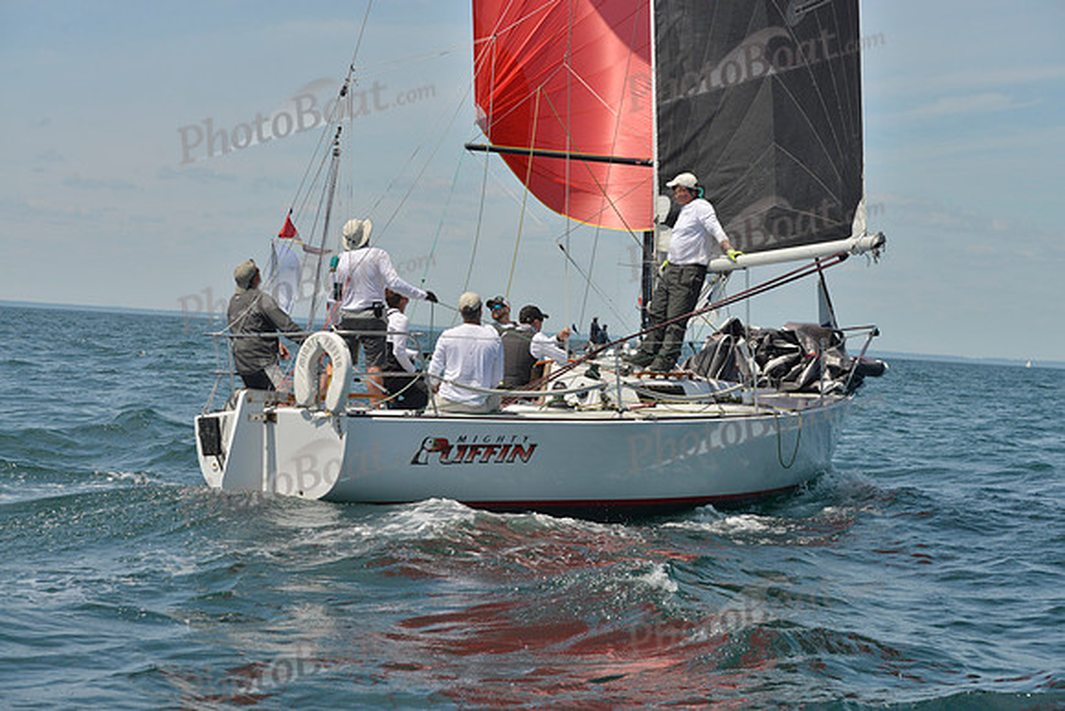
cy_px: 356
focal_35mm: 70
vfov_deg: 19.5
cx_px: 532
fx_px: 2071
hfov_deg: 28.8
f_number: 9
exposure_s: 1/800
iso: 400
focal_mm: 70
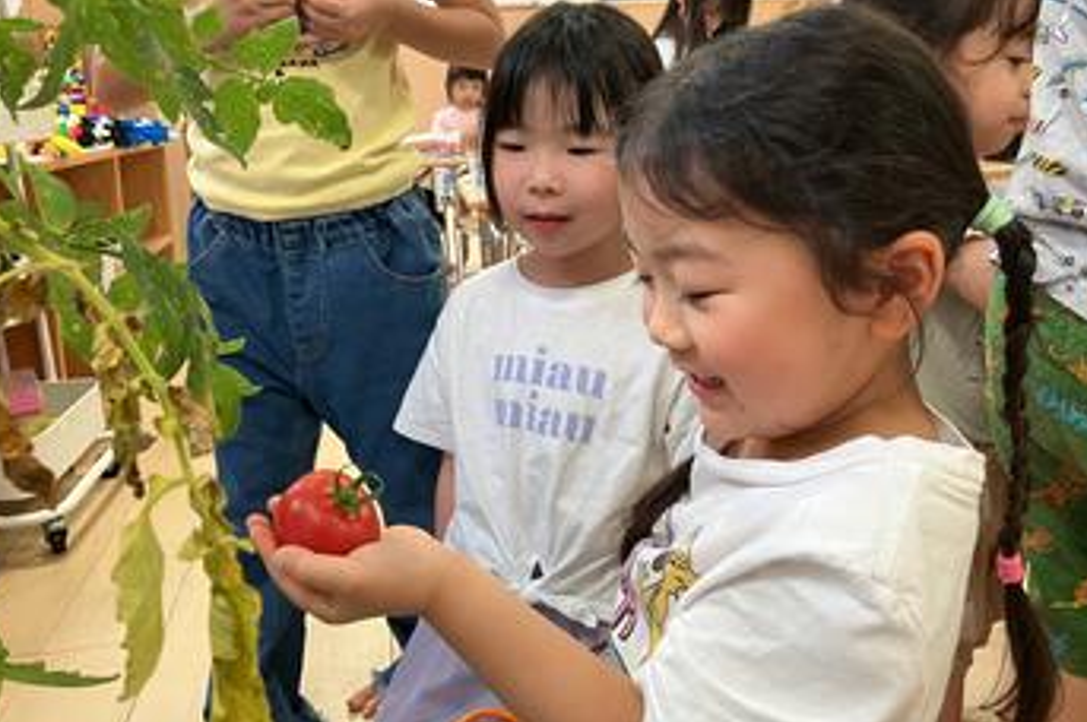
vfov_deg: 38.8
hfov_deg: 55.8
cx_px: 542
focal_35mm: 34
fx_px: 1026
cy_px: 342
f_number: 1.8
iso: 80
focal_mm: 3.99
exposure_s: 1/98
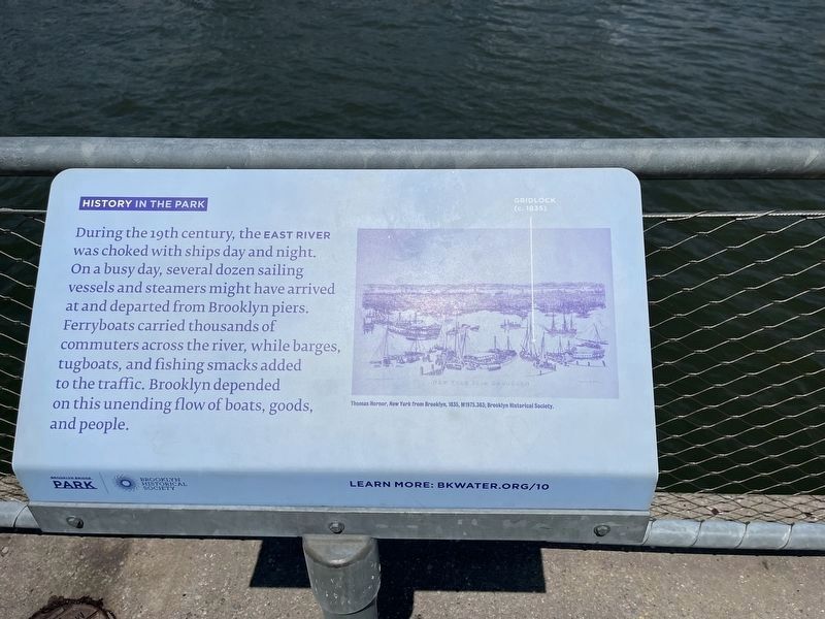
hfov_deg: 67.3
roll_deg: -0.6
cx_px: 412
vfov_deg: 53.1
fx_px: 620
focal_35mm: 26
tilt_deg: -37.1
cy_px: 310
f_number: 1.6
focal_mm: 5.1
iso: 50
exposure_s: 1/17241
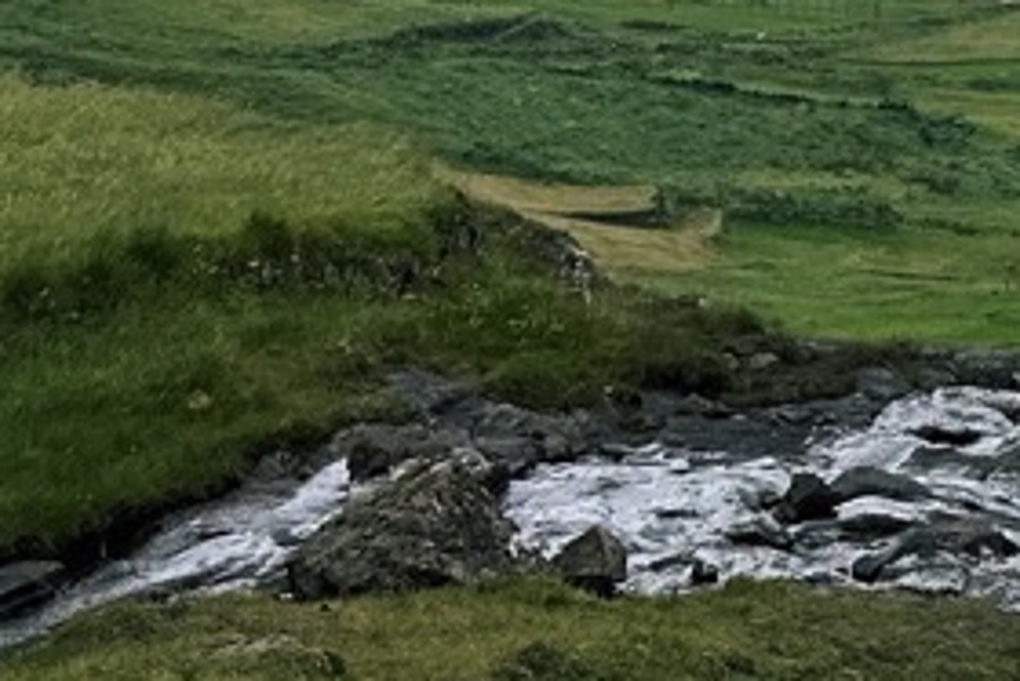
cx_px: 1894
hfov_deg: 15.2
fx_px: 3232
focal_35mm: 114
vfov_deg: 11.2
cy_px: -521
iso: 80
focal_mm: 6.86
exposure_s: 1/2028
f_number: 1.78
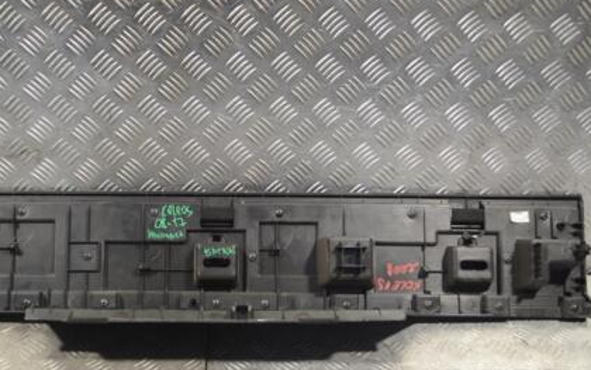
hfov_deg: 41.5
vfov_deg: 26.9
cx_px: 218
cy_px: 204
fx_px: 774
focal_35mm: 48
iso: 140
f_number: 4
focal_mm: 22
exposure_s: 1/30
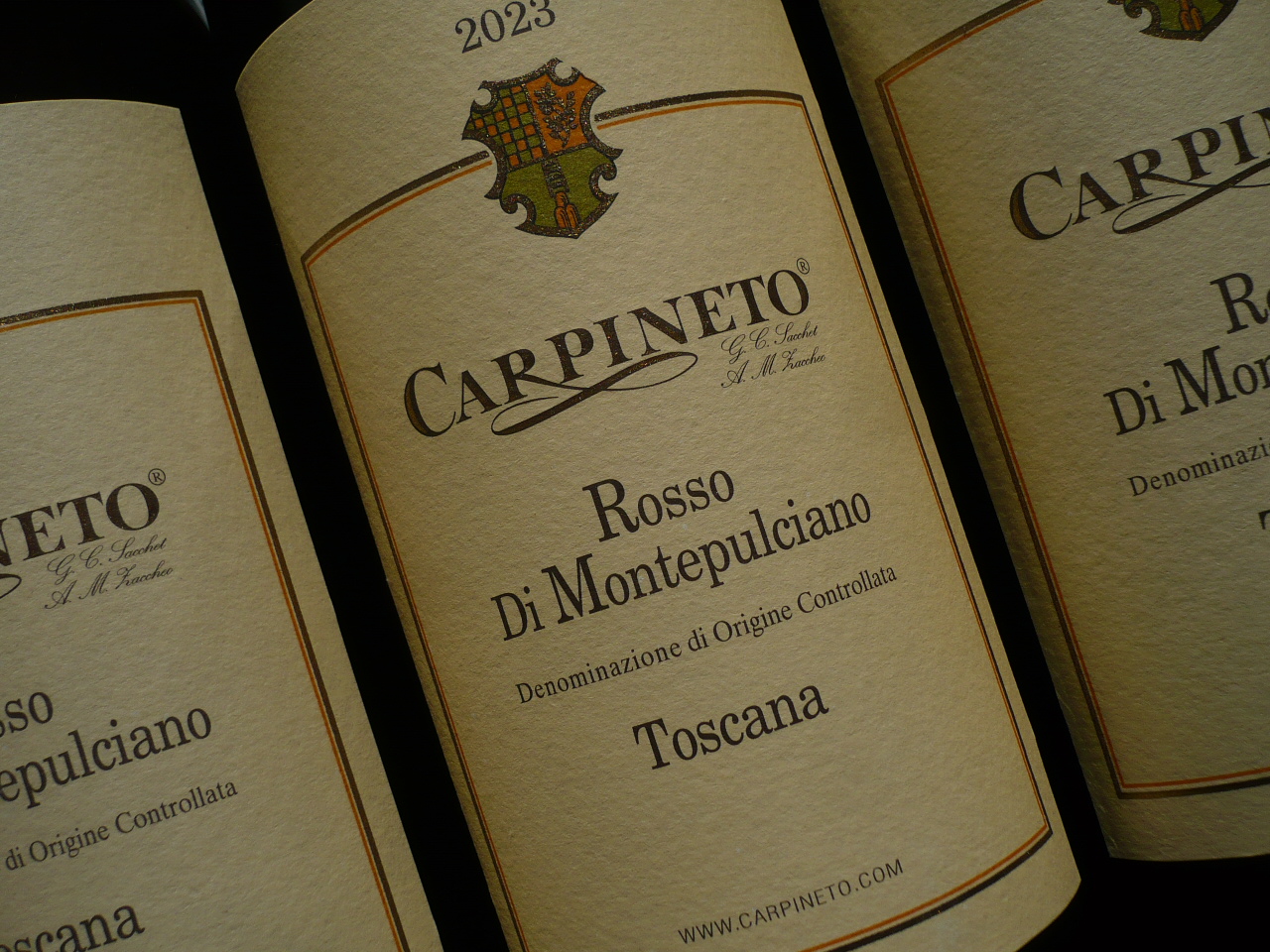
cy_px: 476
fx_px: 1284
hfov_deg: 52.6
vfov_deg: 40.7
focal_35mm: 35
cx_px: 635
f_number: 8
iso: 100
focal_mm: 5.8
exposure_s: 1/800
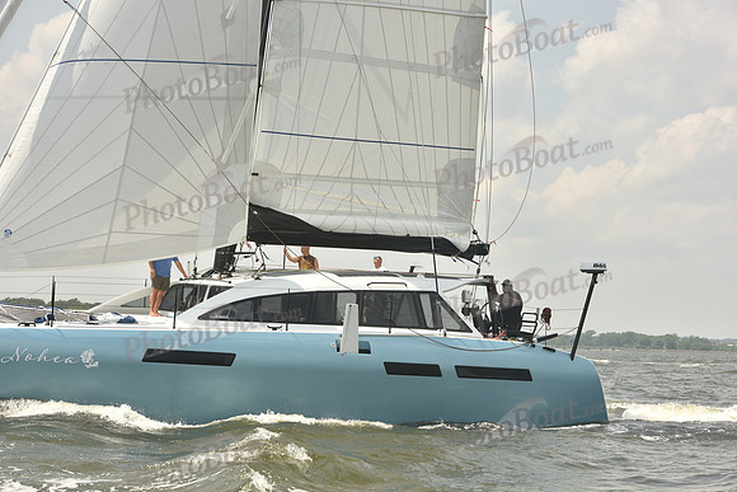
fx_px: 1433
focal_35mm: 70
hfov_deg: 28.8
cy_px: 246
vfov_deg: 19.5
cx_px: 368
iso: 250
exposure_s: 1/800
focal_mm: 70
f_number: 8
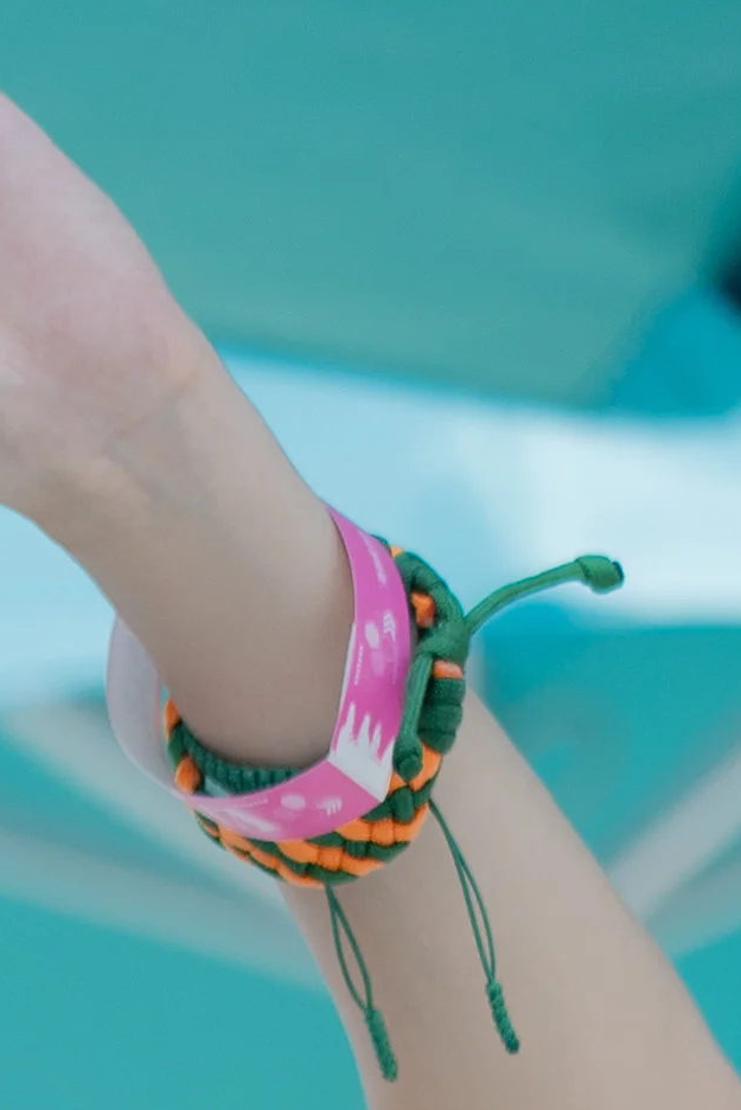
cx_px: -1046
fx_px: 14937
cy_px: 2755
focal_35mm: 484
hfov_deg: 2.8
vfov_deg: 4.2
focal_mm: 75
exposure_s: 1/1000
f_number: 2.8
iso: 100
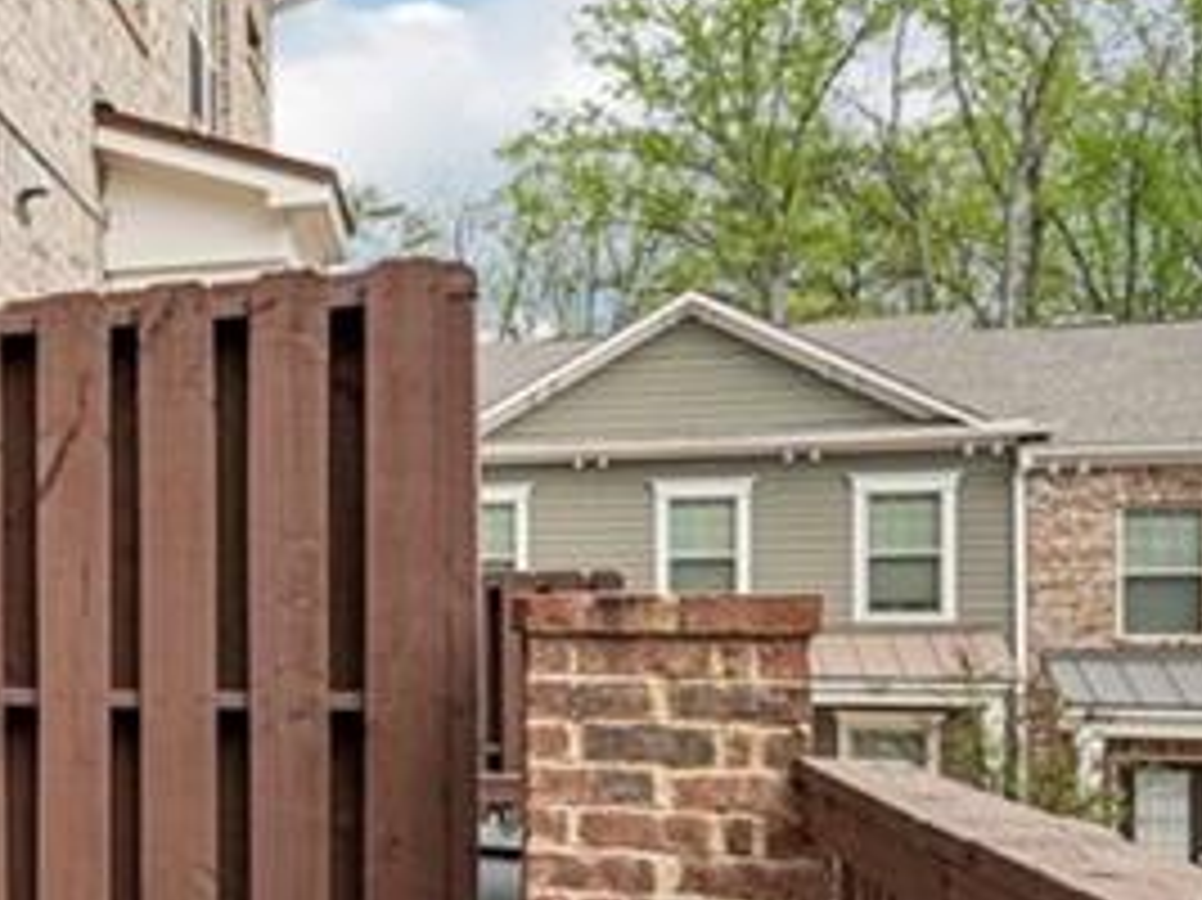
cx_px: -941
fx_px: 2112
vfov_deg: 24.0
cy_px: 601
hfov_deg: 21.4
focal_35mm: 61
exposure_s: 1/1600
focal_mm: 16.5
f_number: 8
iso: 800
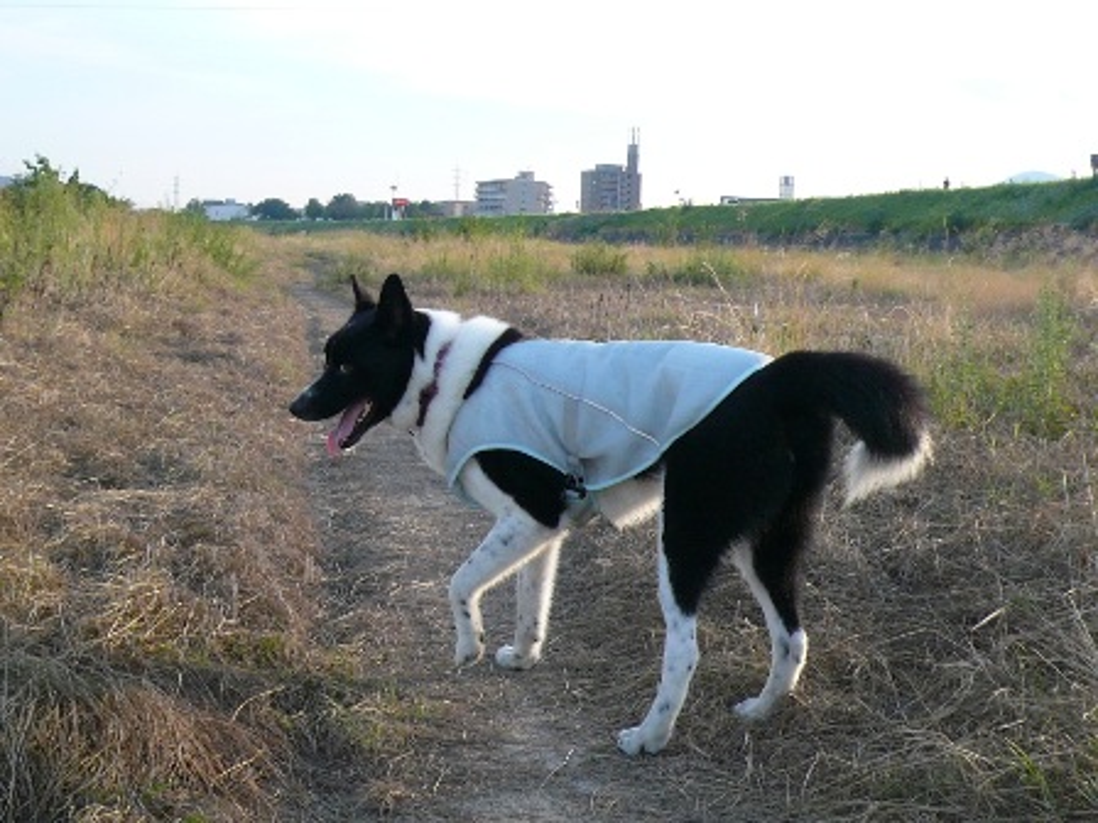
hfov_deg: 36.2
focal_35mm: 53
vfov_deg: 27.5
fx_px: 1681
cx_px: 549
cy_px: 412
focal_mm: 5.7
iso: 100
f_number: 3
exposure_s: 1/320
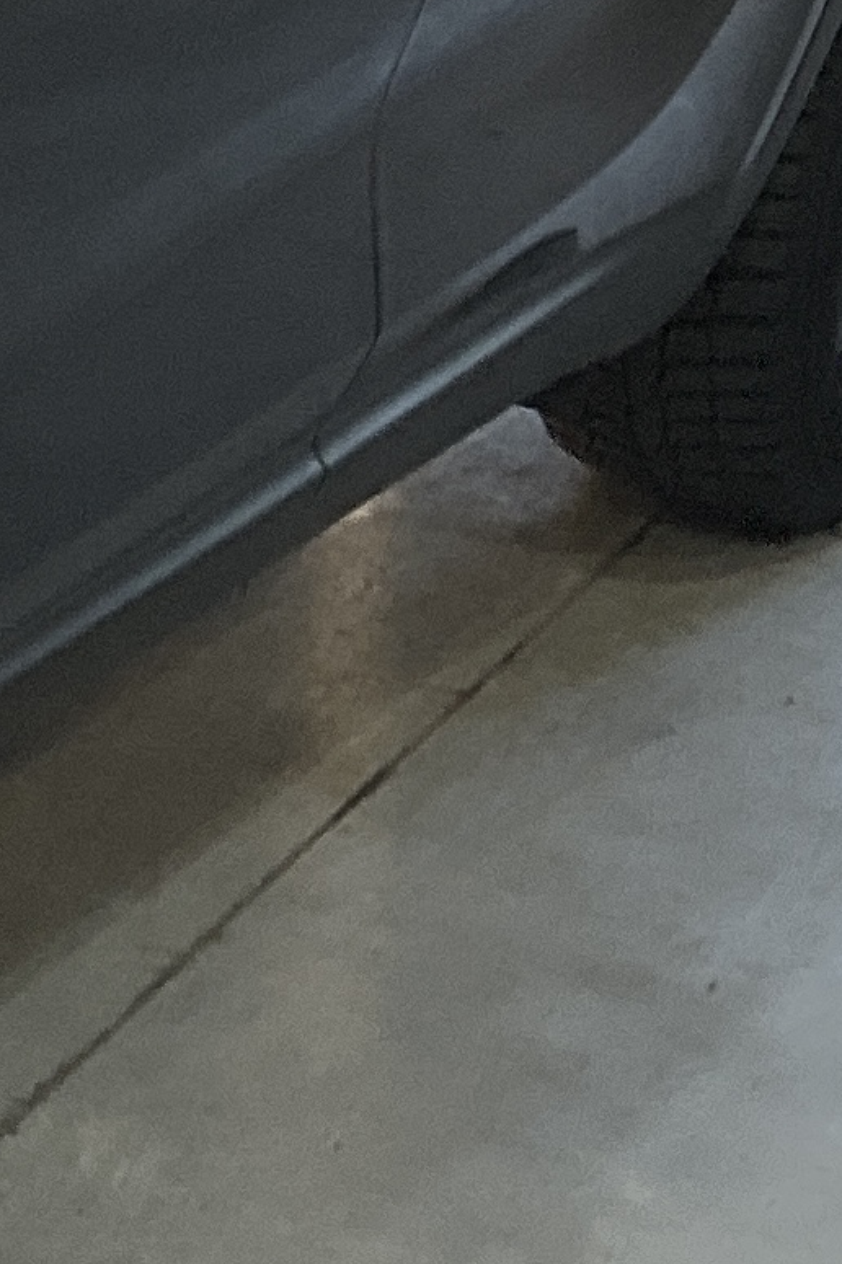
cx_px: -1775
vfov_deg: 13.0
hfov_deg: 7.5
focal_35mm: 157
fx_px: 5513
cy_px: 122
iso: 20
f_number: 1.8
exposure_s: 1/122
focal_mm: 3
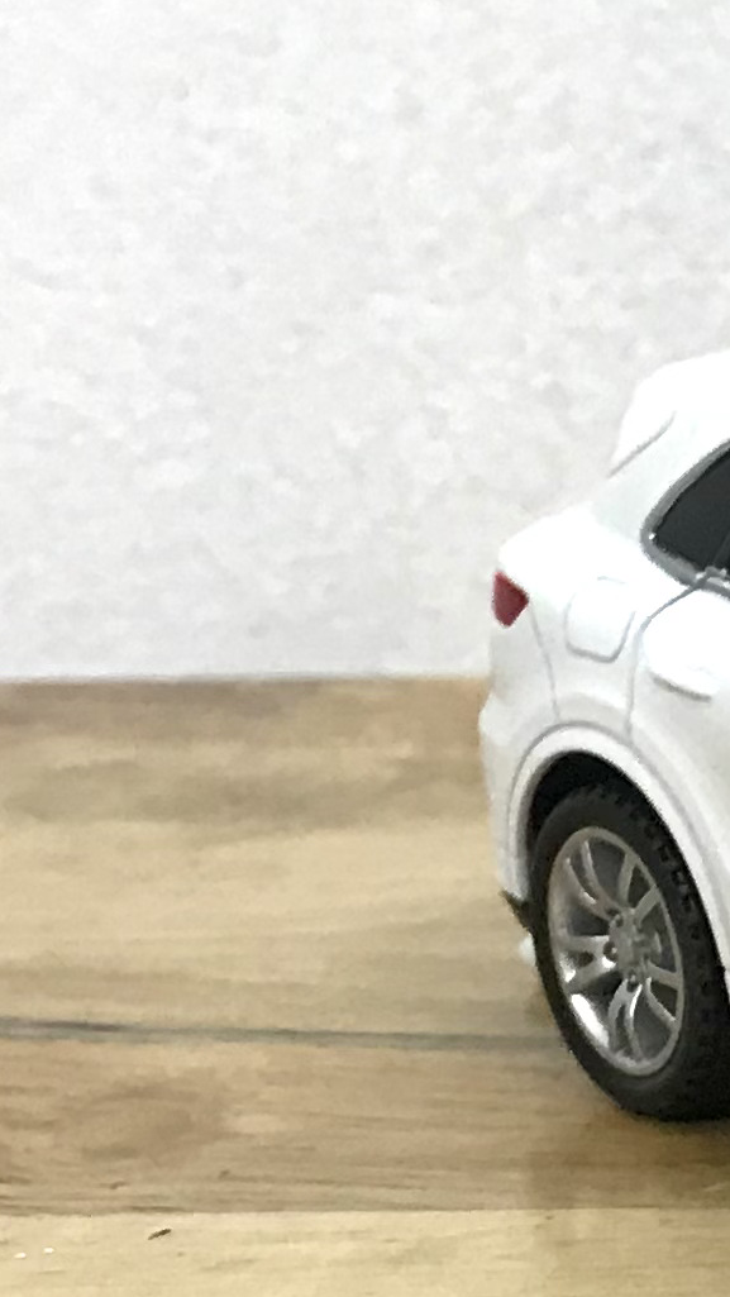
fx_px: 4127
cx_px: 1266
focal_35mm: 120
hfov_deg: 9.7
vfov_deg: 17.7
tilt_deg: -17.0
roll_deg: +2.7
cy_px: 997
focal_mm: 3.99
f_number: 1.8
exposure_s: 1/20
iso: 40
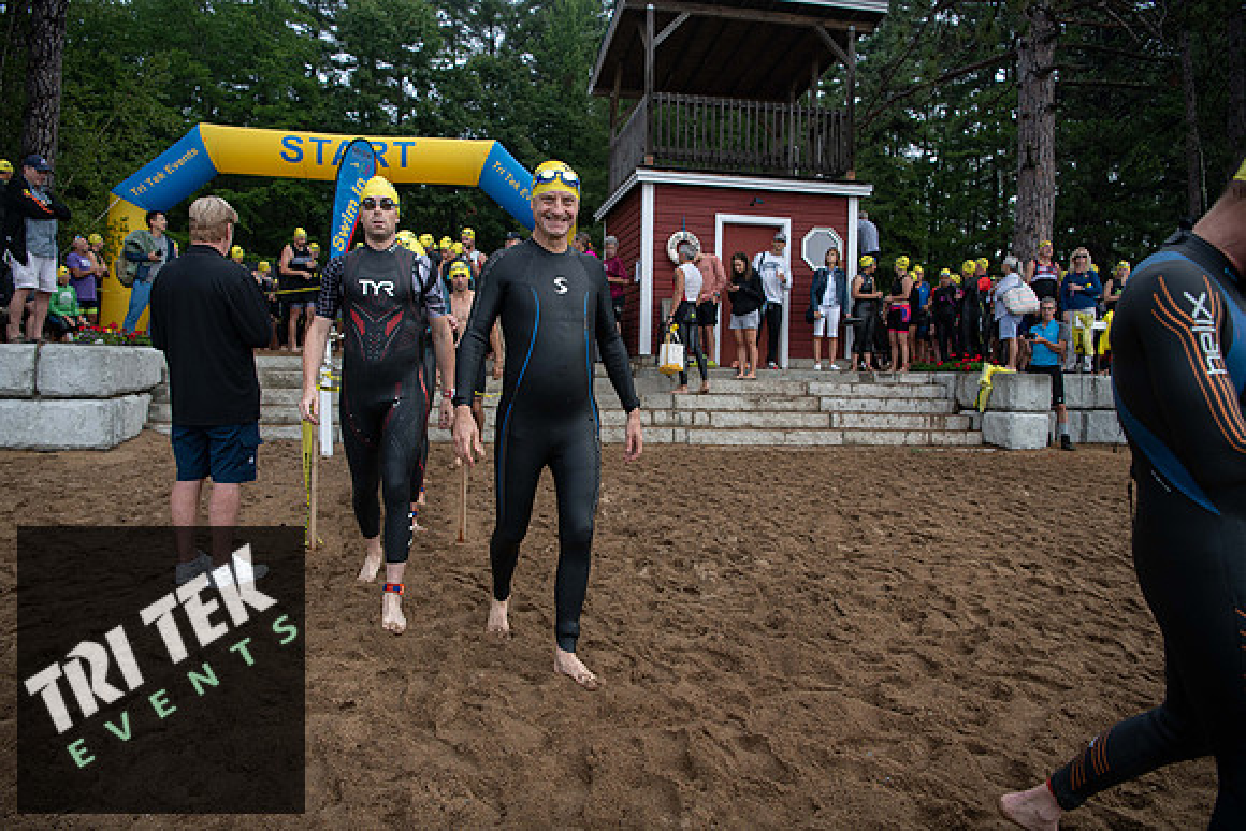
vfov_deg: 53.2
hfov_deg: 73.7
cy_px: 416
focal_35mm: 24
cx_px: 623
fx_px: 831
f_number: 3.5
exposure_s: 1/640
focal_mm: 24
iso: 320
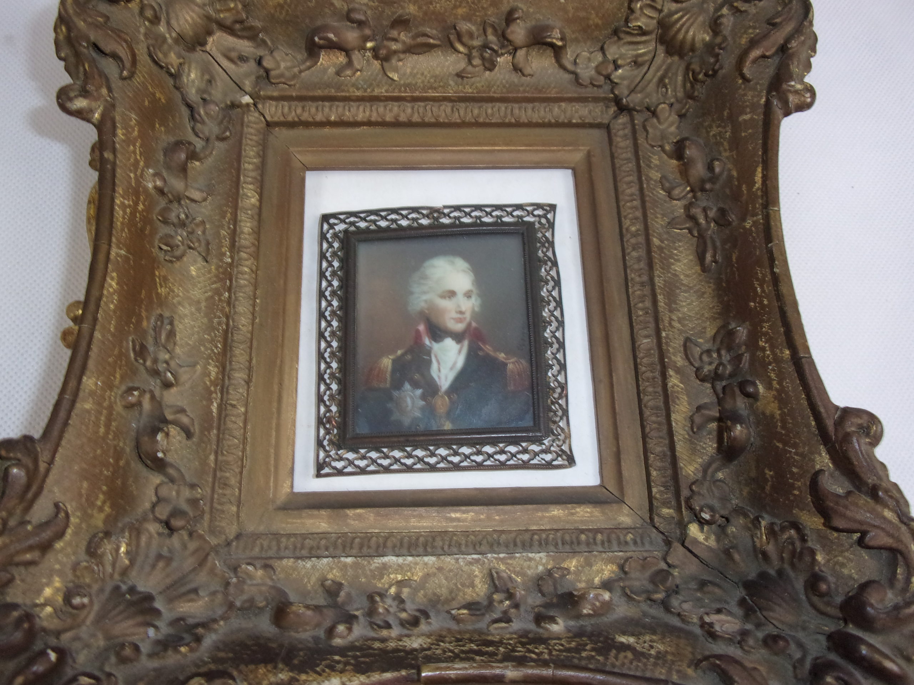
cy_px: 342
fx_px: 739
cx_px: 457
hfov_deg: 63.4
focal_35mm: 28
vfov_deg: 49.7
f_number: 3.9
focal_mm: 5.1
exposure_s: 1/34
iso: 160
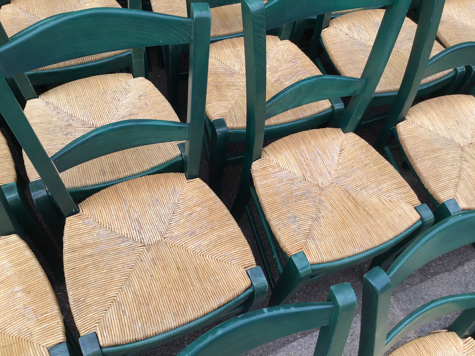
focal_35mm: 31
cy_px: 178
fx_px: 425
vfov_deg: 45.4
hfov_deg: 58.4
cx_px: 238
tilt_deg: -54.7
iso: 25
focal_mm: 3.3
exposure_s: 1/263
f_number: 2.4
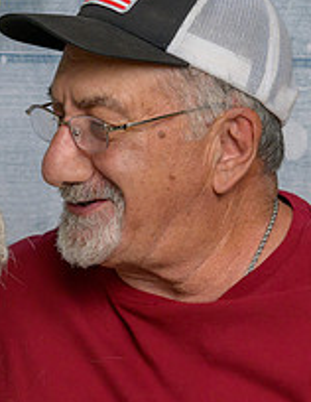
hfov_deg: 6.9
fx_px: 2547
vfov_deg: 9.0
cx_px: -144
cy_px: 414
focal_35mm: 217
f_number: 10
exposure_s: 1/125
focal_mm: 50
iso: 400
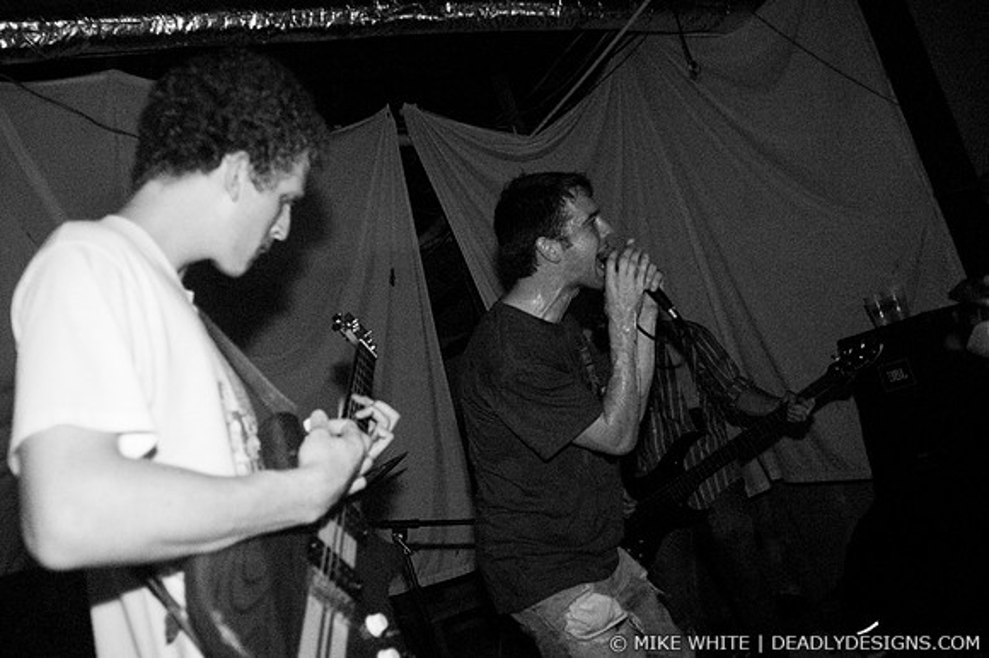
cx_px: 494
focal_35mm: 30
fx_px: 824
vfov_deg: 43.6
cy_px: 329
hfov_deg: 62.0
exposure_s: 1/30
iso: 1600
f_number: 2.8
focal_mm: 20
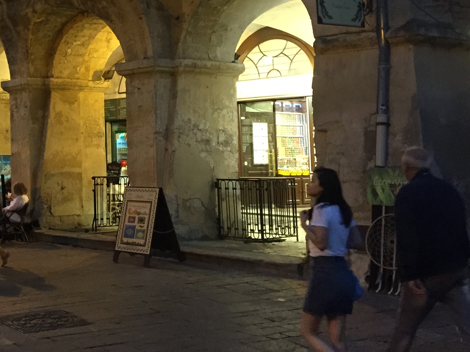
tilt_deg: +6.3
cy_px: 79
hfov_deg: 30.0
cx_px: 0
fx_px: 815
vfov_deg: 24.1
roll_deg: +0.2
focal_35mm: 60
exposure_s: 1/33
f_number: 2.2
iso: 250
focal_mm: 4.15
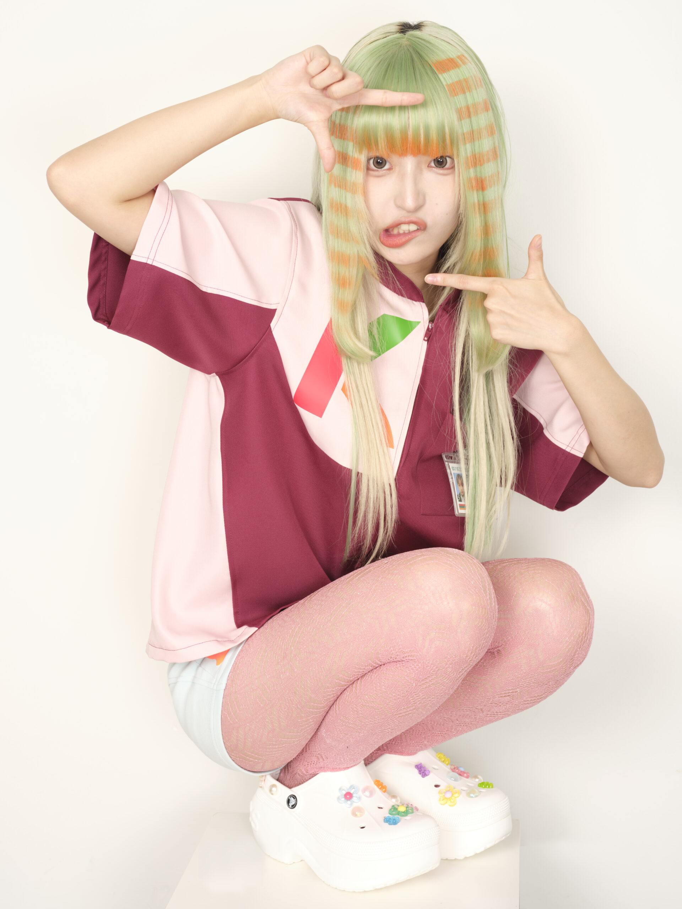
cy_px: 454
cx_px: 341
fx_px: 1655
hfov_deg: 23.3
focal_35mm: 63
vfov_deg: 30.7
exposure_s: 1/125
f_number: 11
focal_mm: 80
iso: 100
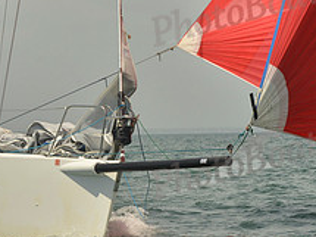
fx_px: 1661
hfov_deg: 10.8
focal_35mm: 182
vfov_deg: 8.2
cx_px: 76
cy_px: 105
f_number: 9
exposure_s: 1/1250
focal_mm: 70
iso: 280
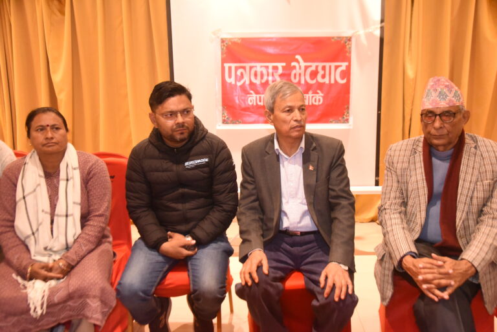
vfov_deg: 42.4
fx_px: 428
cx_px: 248
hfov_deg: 60.3
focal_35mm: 31
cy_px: 166
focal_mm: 31
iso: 10000
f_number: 4.5
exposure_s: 1/100
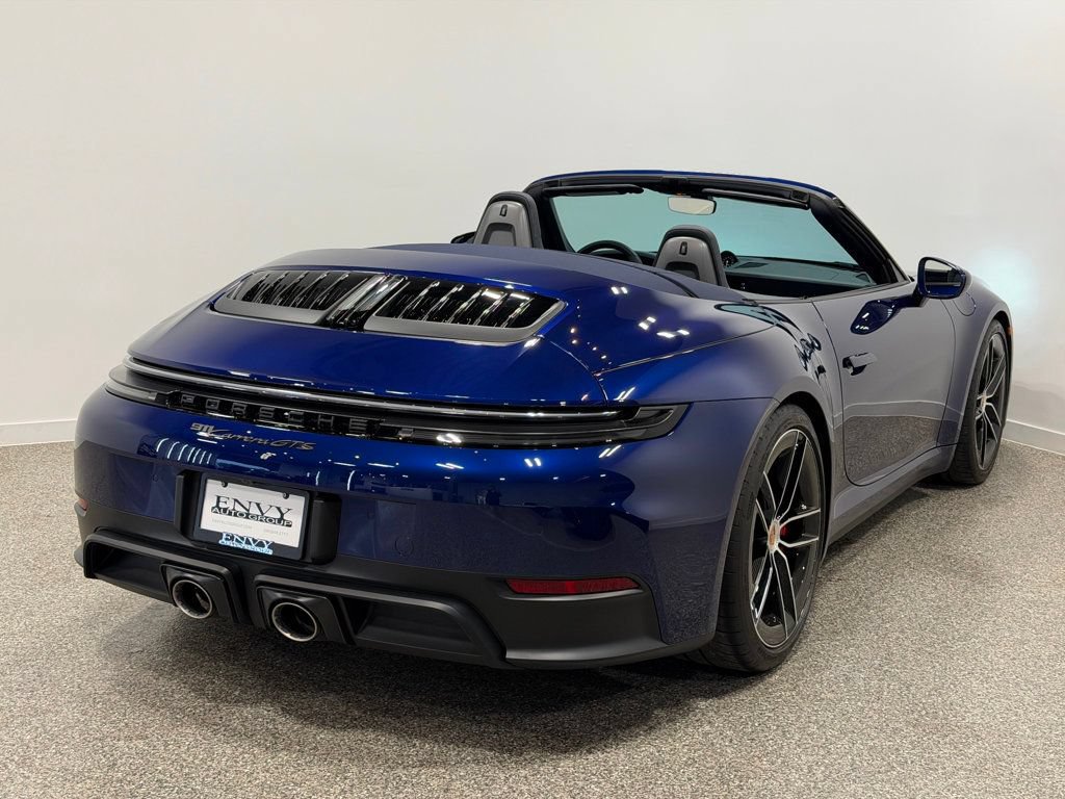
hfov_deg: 39.7
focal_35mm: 48
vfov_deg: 30.3
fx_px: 1477
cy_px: 400
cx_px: 532
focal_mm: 6.76
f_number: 1.78
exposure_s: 1/152
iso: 50
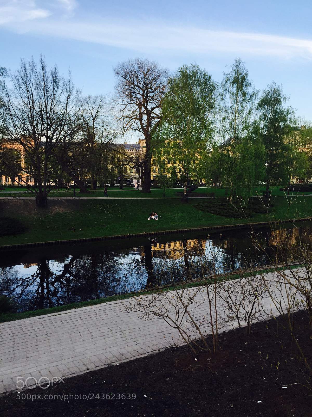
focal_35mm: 29
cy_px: 208
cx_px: 156
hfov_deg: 48.2
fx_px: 349
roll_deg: +1.5
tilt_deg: -3.2
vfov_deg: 61.7
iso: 32
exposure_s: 1/284
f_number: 2.2
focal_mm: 4.15
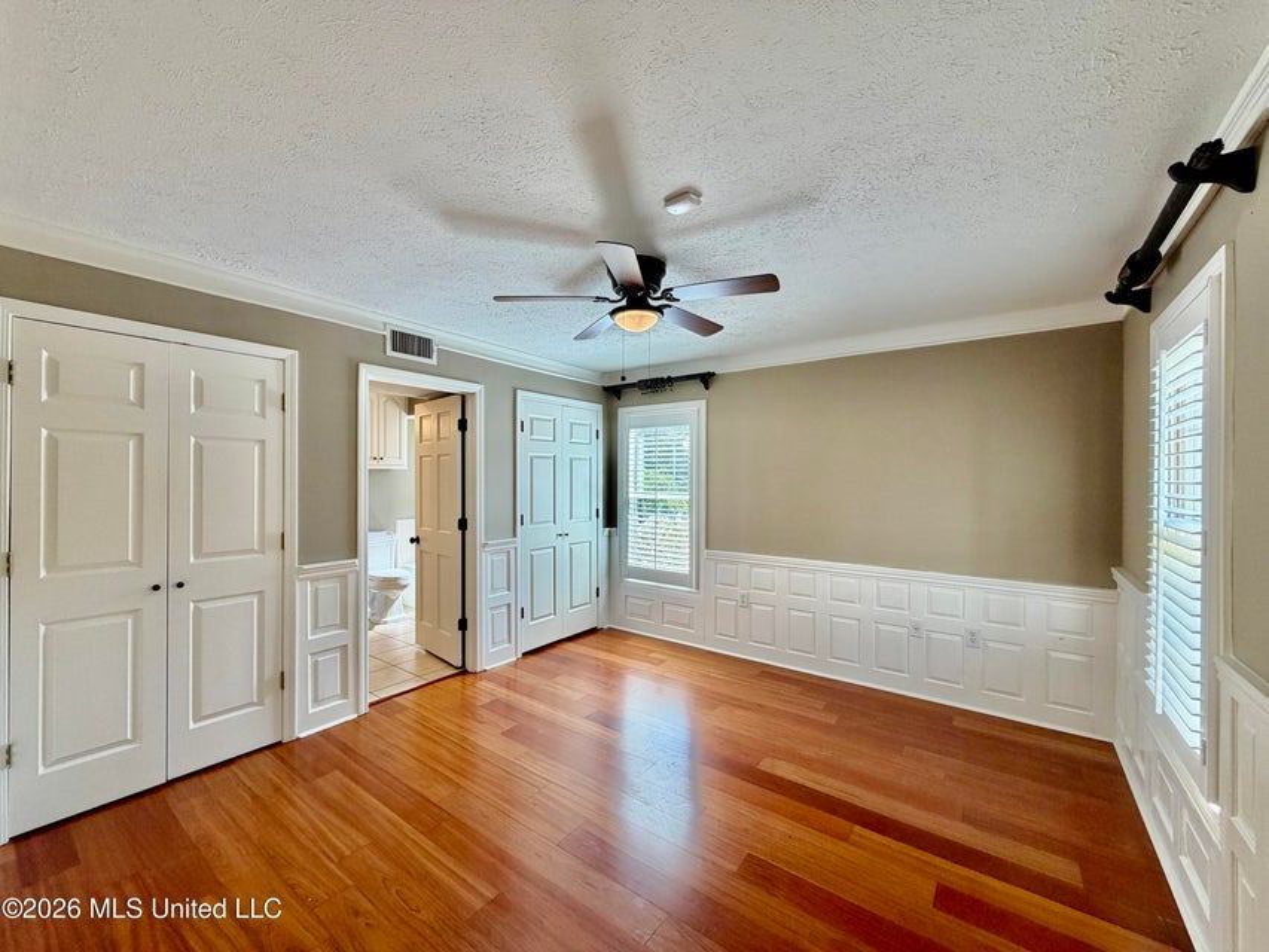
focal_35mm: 14
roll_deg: +0.7
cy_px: 476
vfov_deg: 85.7
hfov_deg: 102.1
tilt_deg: -0.4
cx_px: 634
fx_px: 513
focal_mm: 2.22
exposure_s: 1/120
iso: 100
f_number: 2.2
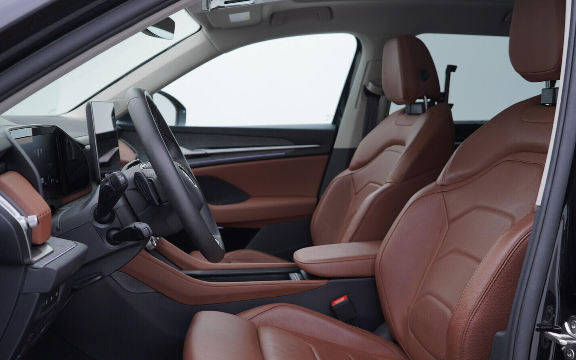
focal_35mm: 37
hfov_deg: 52.8
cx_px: 288
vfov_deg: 34.4
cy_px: 180
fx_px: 581
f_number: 3.2
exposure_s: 1/50
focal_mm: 24
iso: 125
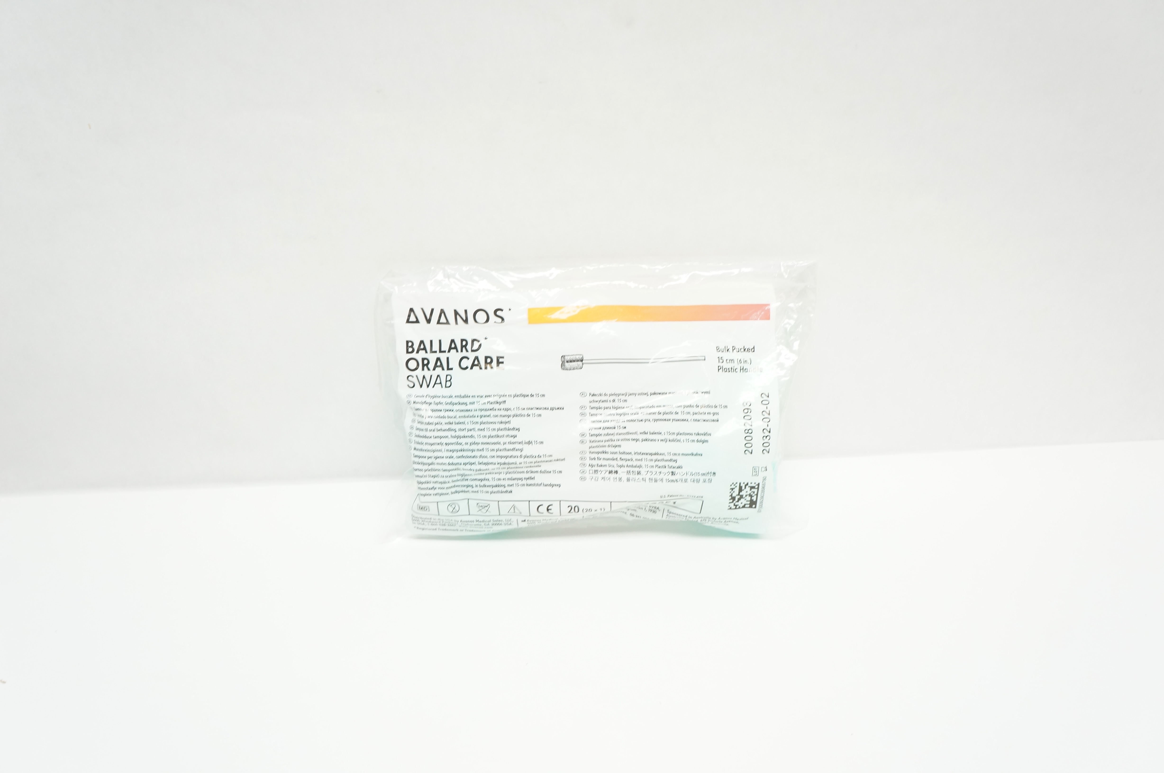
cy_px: 386
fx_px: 921
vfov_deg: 45.6
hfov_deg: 64.6
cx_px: 582
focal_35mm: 28
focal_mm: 19
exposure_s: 1/80
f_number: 6.3
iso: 800
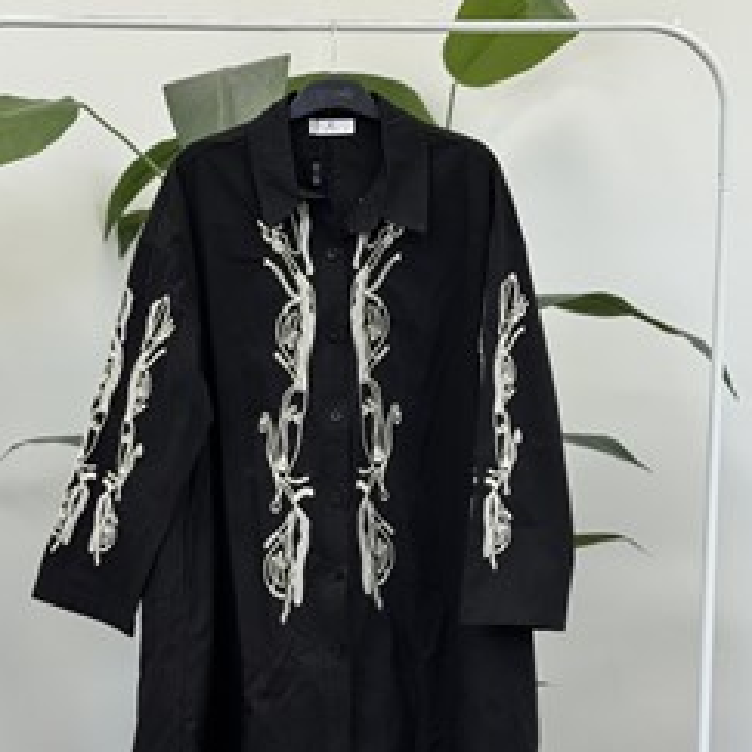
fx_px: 1770
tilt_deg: -7.8
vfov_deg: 23.9
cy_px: 515
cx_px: 325
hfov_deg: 24.0
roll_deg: -0.1
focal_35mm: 72
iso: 50
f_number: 1.78
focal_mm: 6.76
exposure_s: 1/173
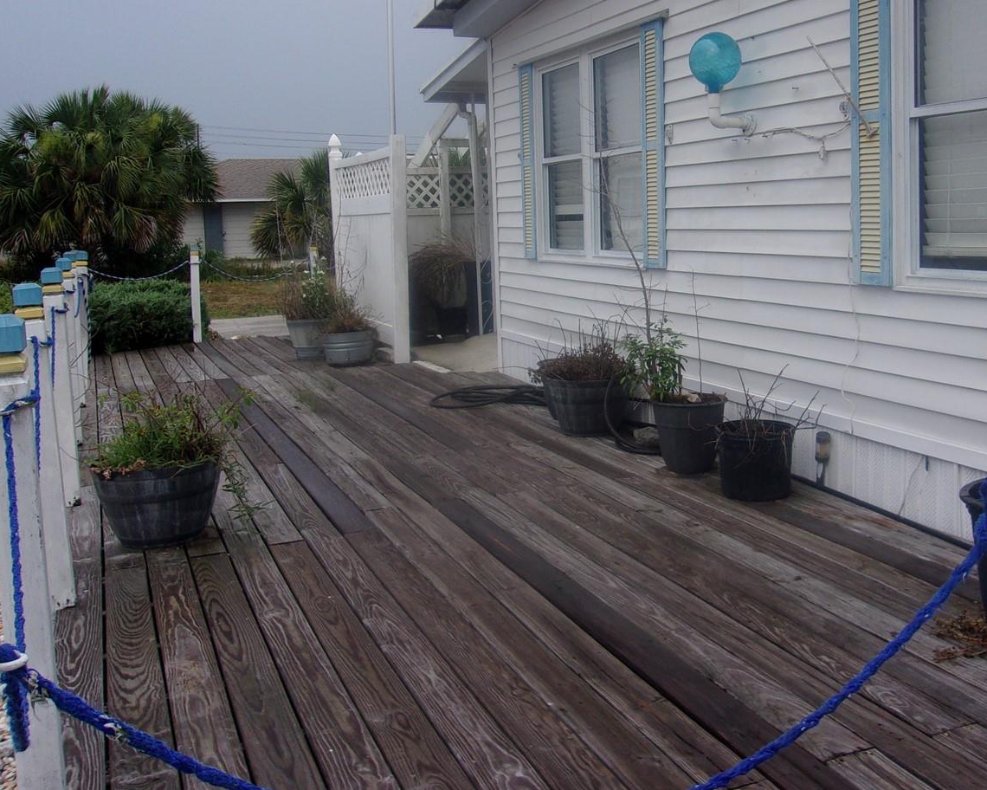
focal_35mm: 37
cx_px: 579
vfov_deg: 39.9
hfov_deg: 48.9
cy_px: 298
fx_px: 1081
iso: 80
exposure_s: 1/400
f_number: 3
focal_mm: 4.9
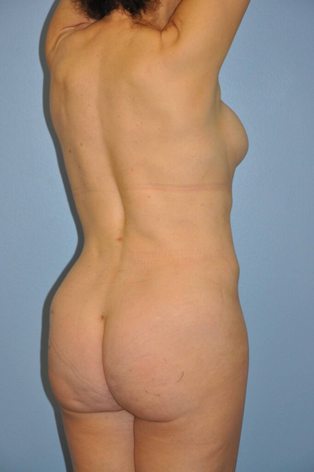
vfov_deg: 18.2
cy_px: 236
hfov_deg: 12.2
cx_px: 157
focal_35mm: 112
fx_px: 1473
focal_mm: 75
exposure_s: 1/60
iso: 800
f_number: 5.3
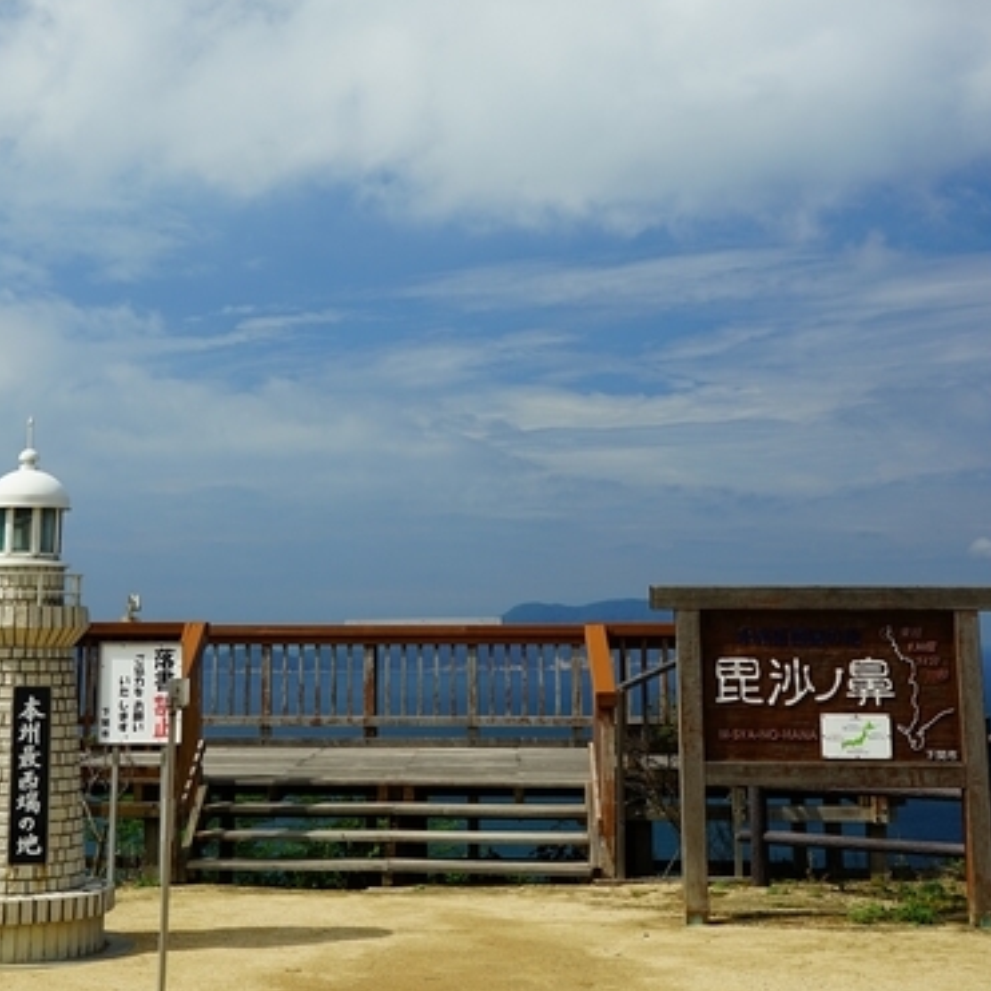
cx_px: 403
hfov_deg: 31.0
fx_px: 1781
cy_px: 216
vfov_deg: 30.4
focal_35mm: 55
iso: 100
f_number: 9
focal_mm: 30
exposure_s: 1/125
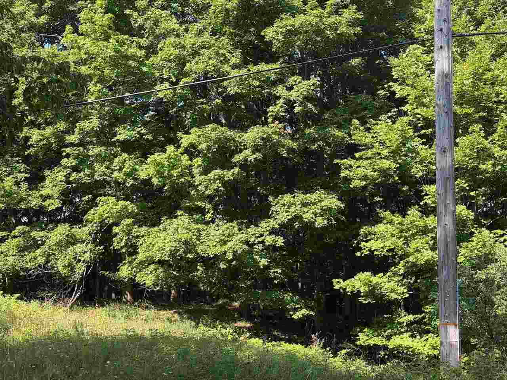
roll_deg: +0.1
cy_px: 190
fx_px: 703
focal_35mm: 48
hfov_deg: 39.7
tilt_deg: +6.1
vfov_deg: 30.3
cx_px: 254
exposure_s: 1/611
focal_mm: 6.76
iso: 64
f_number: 1.78
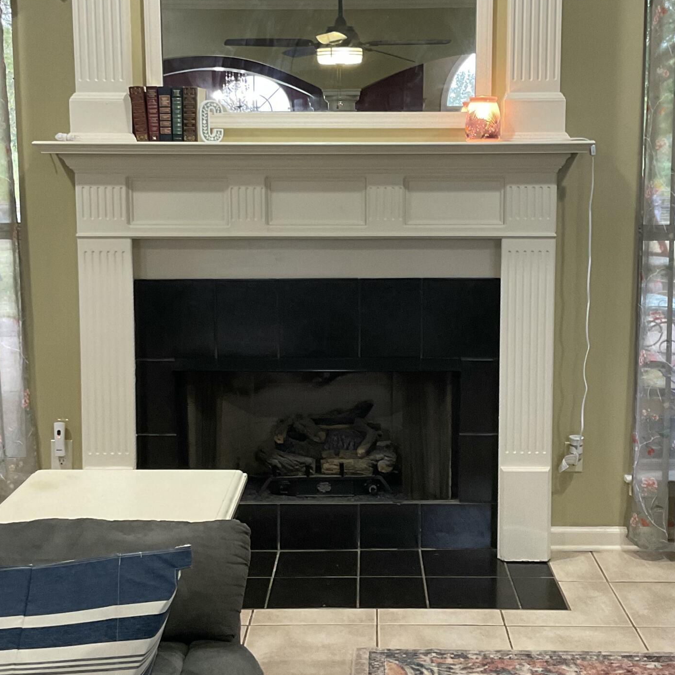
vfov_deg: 31.1
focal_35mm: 55
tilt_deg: -6.7
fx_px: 1213
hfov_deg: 31.1
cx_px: 366
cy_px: 305
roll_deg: -1.0
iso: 125
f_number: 1.8
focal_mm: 3
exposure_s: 1/60
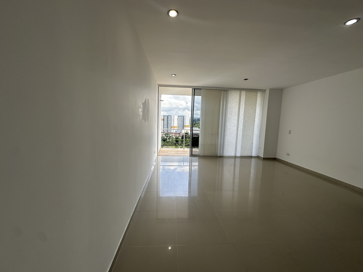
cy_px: 136
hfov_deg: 102.1
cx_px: 182
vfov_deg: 85.7
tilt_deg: -5.4
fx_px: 147
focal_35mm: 14
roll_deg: -2.6
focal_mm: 2.22
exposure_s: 1/427
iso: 40
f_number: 2.2
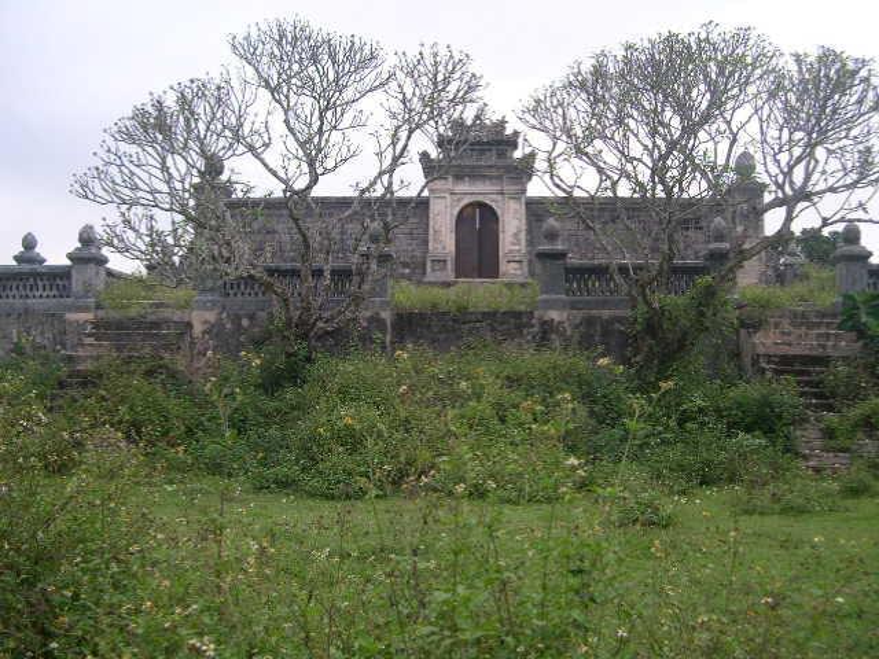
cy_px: 330
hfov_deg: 49.0
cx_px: 440
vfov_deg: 37.7
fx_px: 965
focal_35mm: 38
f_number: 2.8
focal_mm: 8
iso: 100
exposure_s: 1/61
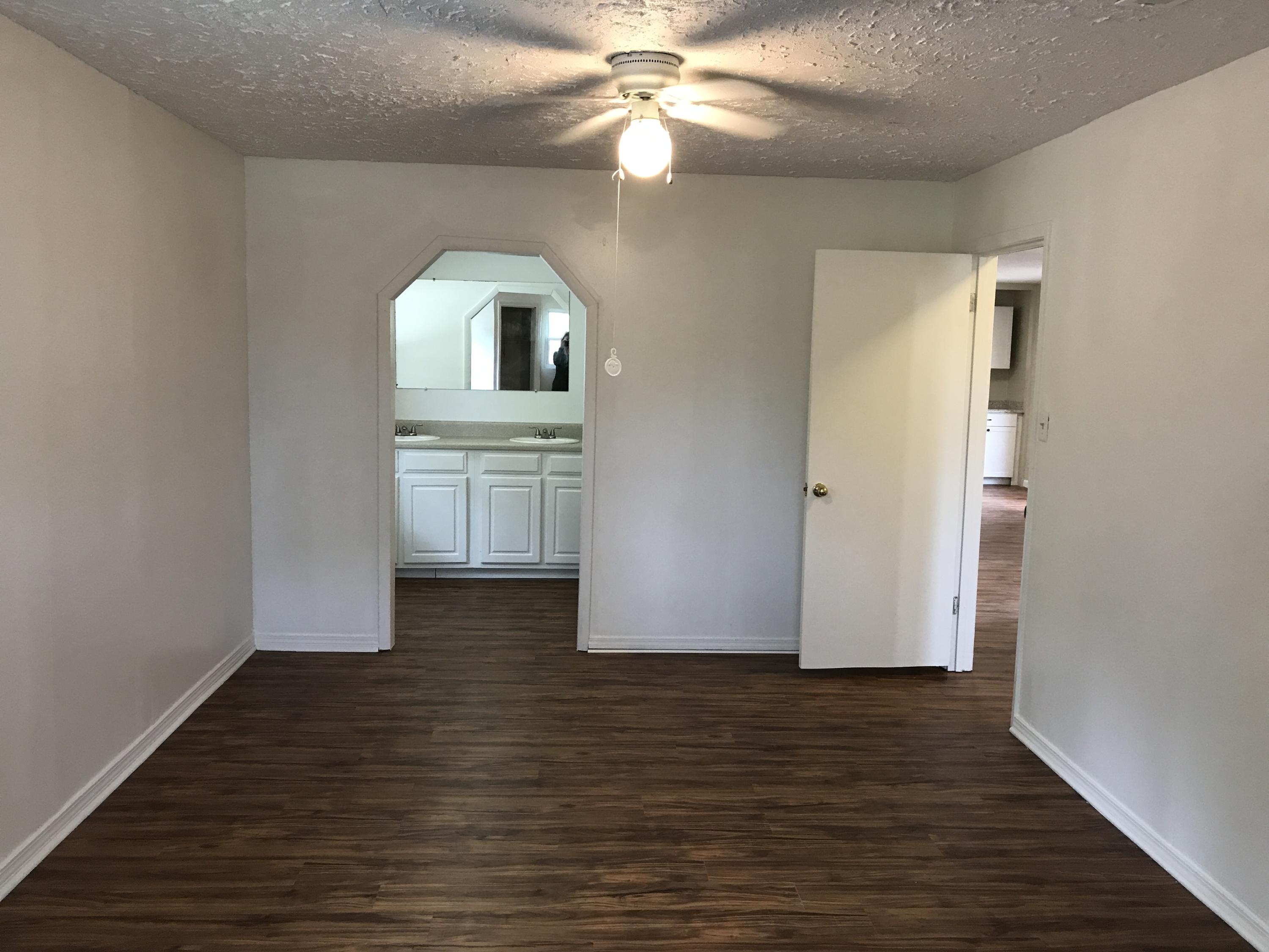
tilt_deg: -7.8
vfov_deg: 49.7
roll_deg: -1.5
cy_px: 476
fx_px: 1026
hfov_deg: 63.4
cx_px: 634
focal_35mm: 28
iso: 40
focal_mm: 3.99
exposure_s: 1/15
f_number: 1.8
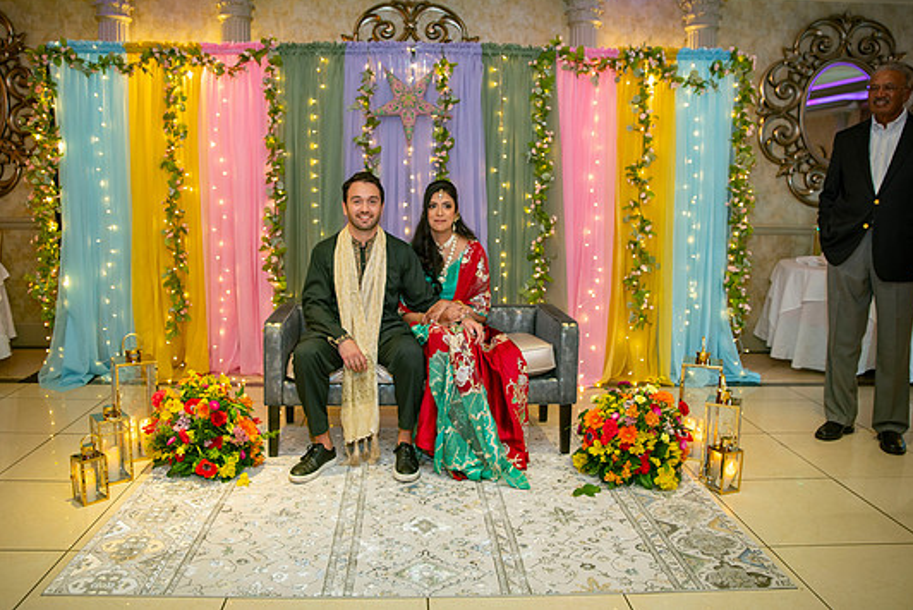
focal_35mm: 28
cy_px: 277
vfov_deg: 46.4
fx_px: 710
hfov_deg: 65.4
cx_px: 436
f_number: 2.8
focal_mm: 24
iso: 1000
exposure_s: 1/80
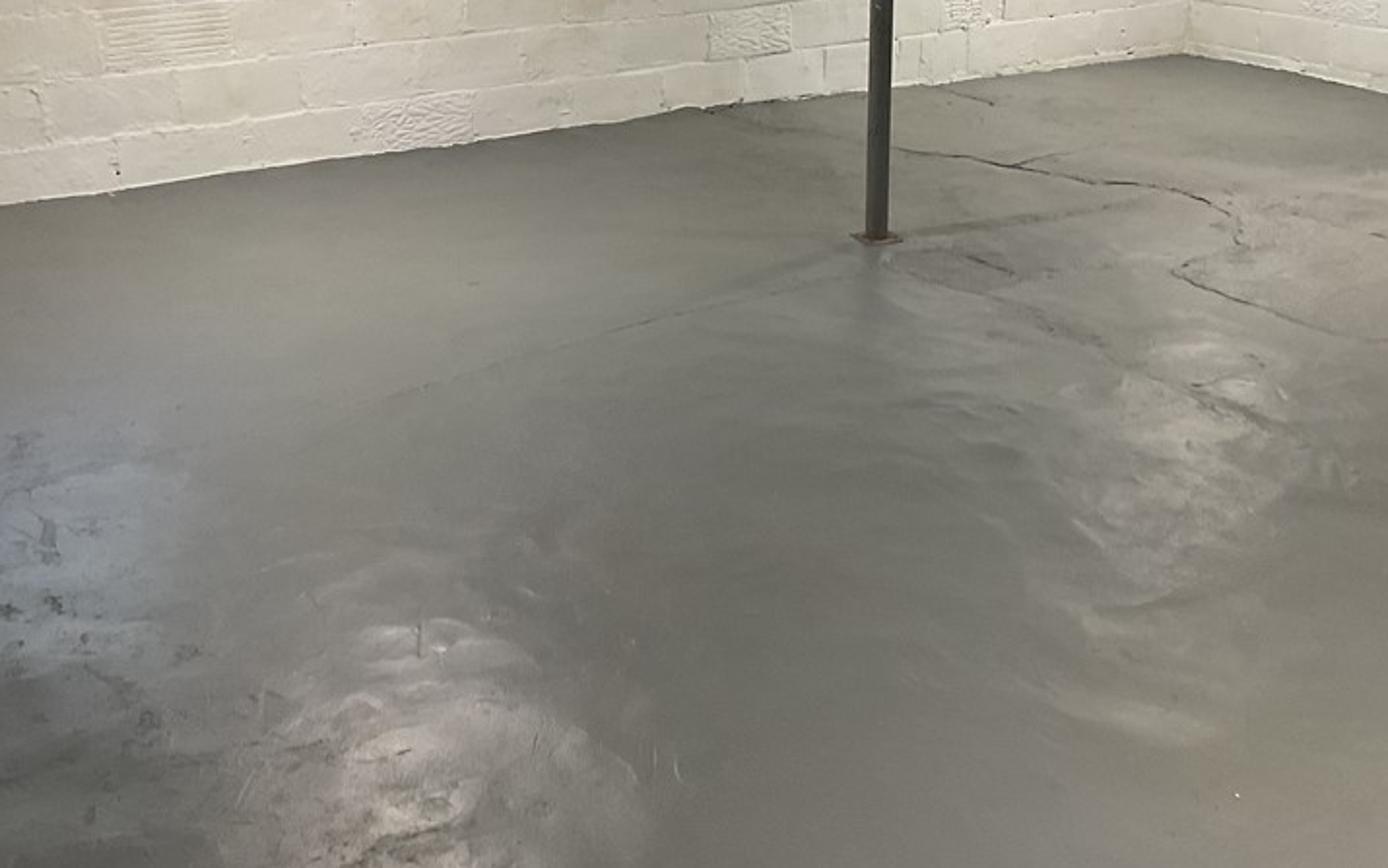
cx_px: 744
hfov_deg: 45.2
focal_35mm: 44
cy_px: 165
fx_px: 1665
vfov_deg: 28.5
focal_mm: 3
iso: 125
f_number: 1.8
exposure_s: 1/60
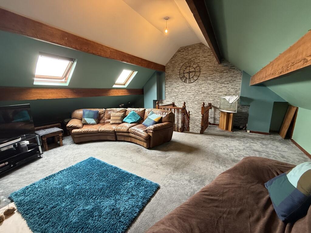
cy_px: 116
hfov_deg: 102.1
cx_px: 156
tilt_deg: -11.0
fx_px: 126
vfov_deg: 85.7
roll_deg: +1.0
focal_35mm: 14
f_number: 2.2
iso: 250
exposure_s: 1/50
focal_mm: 2.22
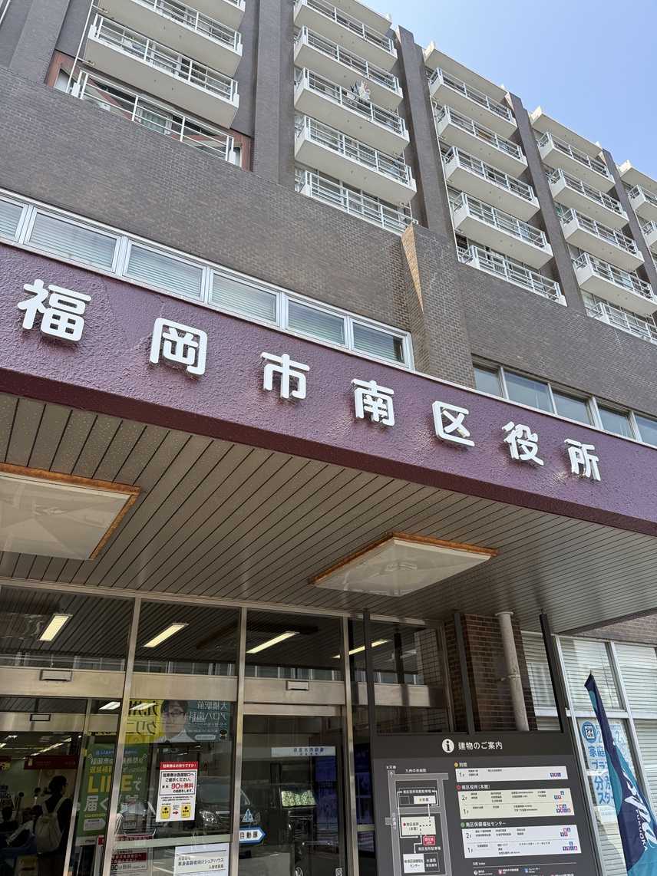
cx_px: 328
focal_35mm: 24
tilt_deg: +28.5
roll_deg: +1.9
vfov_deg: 71.6
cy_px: 438
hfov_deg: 56.8
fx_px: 608
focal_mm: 6.76
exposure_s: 1/1653
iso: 100
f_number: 1.78
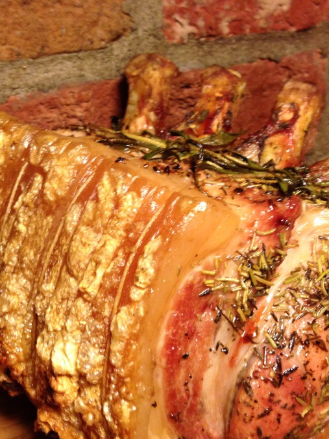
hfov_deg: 28.9
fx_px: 634
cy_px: 249
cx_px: 110
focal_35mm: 50
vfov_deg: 38.1
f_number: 2.4
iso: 160
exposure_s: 1/20
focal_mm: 4.12
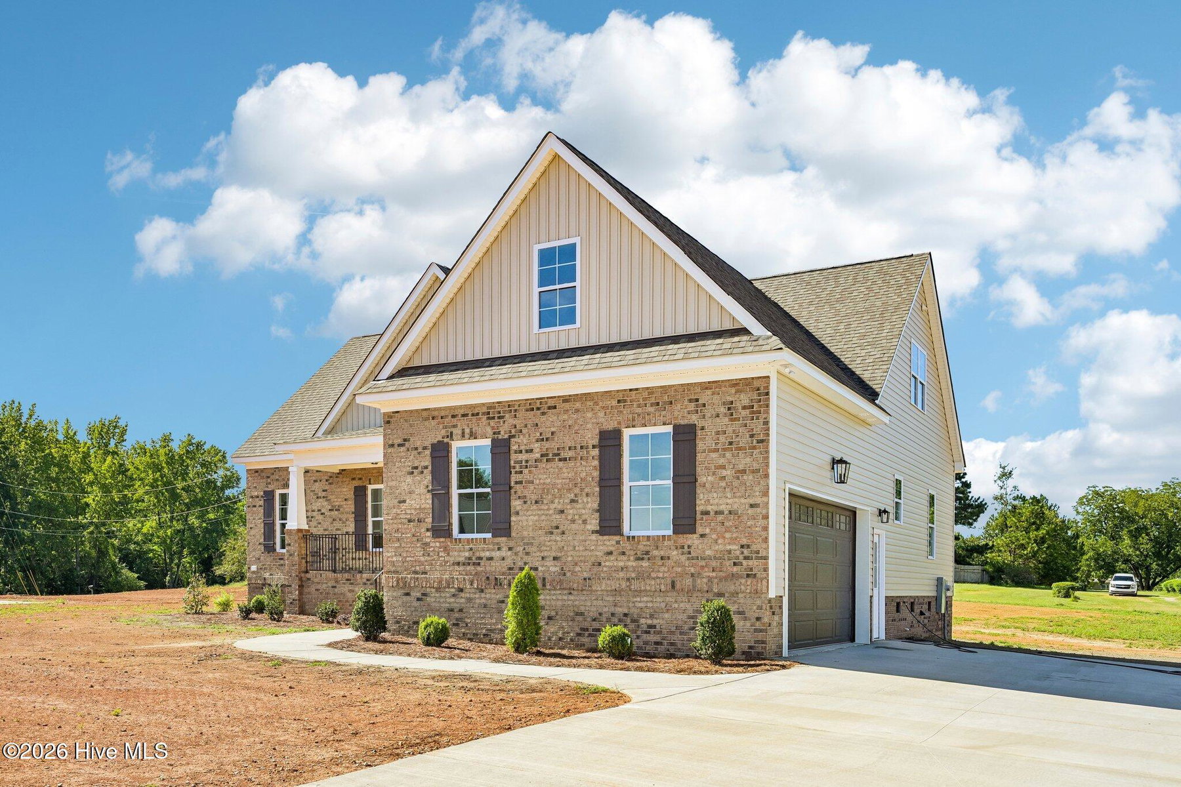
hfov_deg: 61.9
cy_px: 394
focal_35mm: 30
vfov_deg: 43.6
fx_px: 984
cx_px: 590
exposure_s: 1/320
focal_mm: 30
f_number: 8
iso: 100
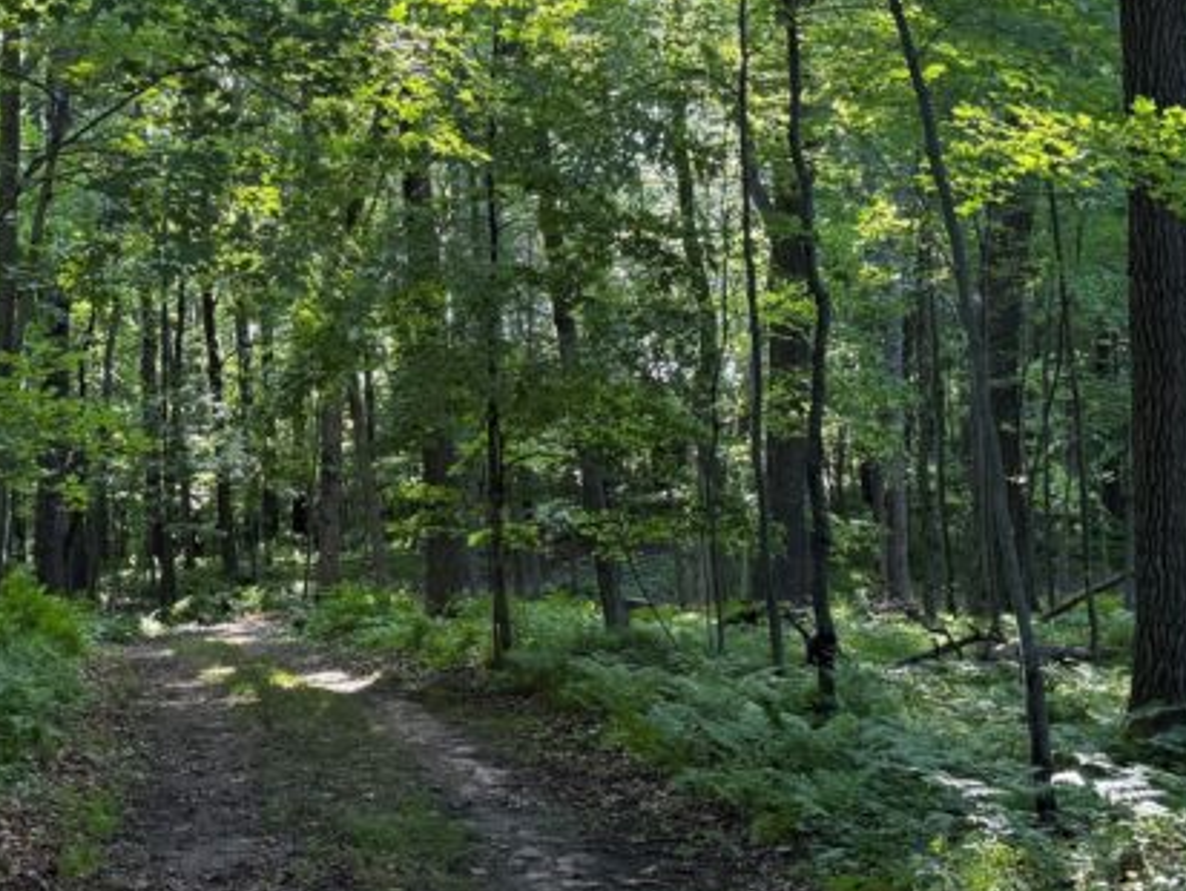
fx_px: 2125
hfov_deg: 30.7
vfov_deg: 23.6
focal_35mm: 62
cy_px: 325
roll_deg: +1.6
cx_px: 323
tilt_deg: +4.5
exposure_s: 1/136
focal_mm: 6.76
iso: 160
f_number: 1.78
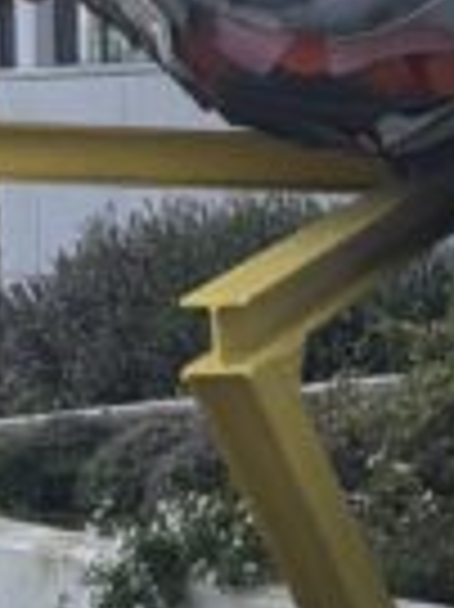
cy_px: -883
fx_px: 3450
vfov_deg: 9.0
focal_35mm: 197
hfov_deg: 7.5
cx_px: 373
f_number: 1.6
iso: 50
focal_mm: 5.96
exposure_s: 1/1616
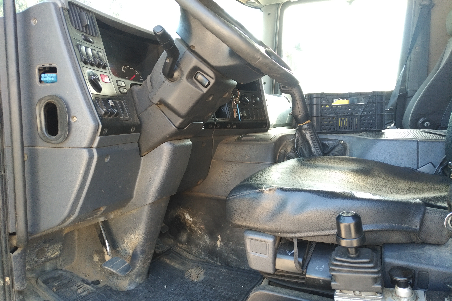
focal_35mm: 25
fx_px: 314
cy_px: 150
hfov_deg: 71.5
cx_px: 226
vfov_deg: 51.3
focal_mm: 4.52
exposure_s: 1/60
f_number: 2
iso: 181
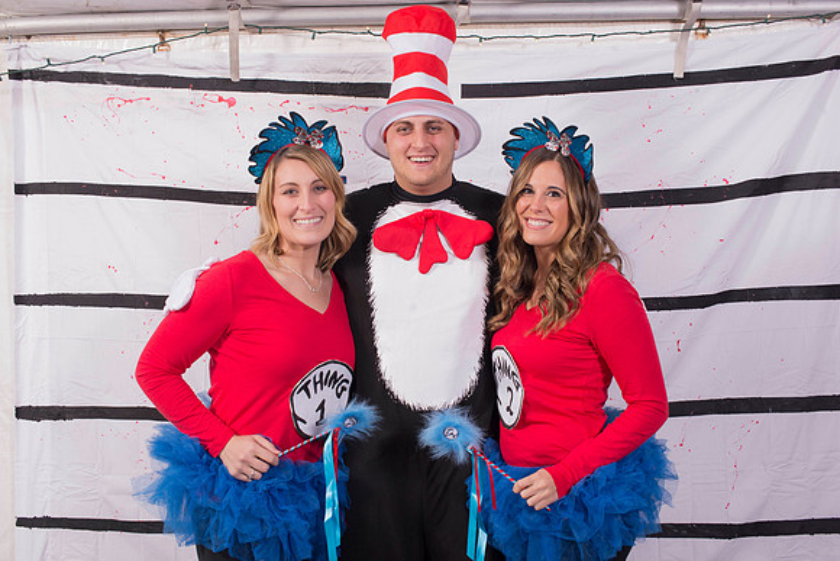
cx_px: 420
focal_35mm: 50
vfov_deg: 27.0
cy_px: 280
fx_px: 1167
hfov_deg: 39.6
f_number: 9
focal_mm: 50
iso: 640
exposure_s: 1/100
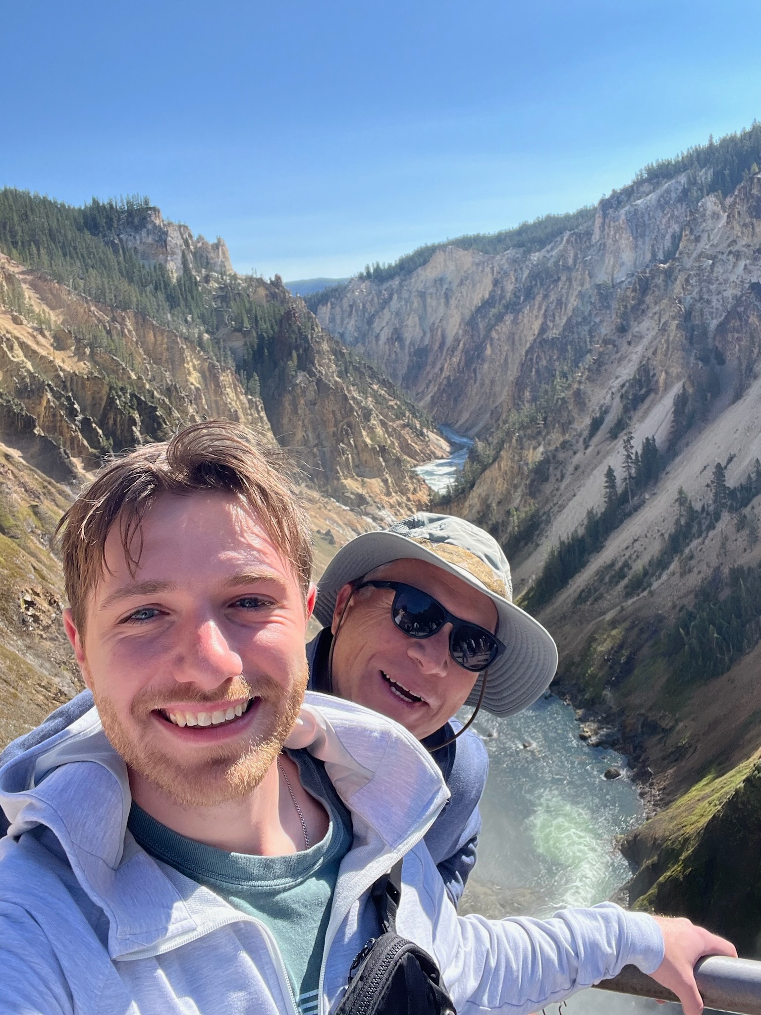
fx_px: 879
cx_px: 380
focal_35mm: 30
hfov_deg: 46.8
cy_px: 508
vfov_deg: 60.0
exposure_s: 1/552
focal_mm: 2.71
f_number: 2.2
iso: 32
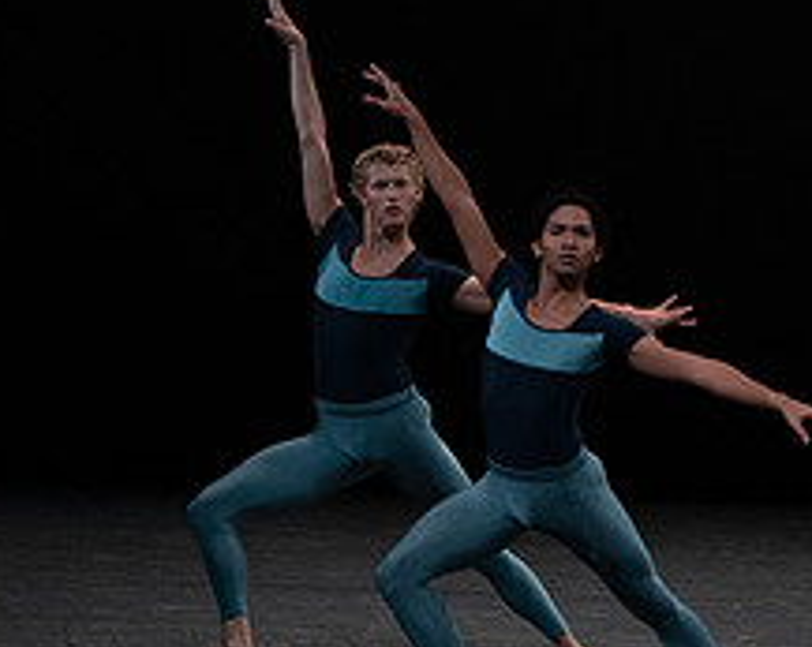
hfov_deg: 3.6
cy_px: 95
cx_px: 793
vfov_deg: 2.9
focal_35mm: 533
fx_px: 12792
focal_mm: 212
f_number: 7.1
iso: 5000
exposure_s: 1/400
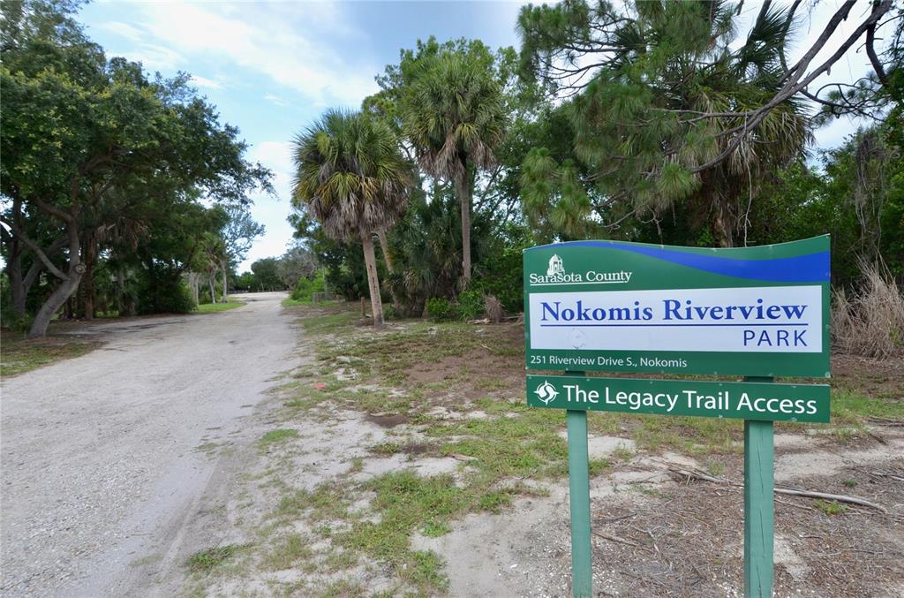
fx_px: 902
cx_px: 452
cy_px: 299
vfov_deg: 36.7
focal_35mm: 36
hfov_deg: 53.3
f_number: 8
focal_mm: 24
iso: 200
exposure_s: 1/250
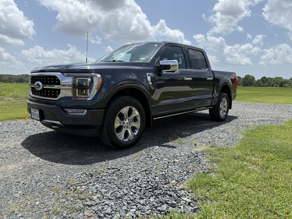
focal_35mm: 24
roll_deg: -1.8
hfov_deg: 71.6
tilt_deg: -6.3
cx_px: 146
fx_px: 202
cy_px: 110
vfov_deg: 56.8
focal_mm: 6.76
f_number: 1.78
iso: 80
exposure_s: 1/4975
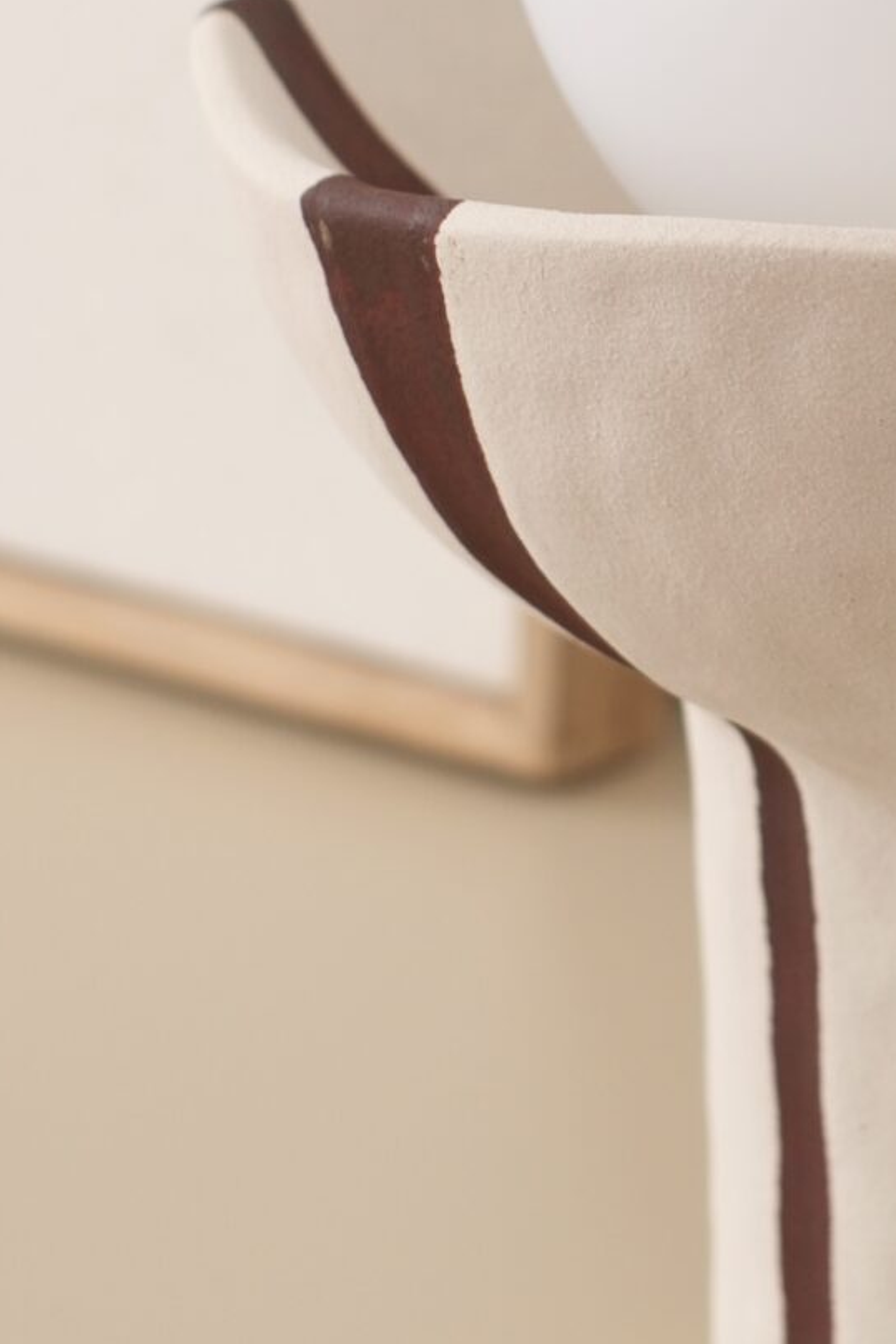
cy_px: 311
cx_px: 1110
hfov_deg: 8.1
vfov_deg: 12.2
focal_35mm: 168
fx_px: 6269
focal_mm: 35
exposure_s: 1/52
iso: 160
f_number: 2.8
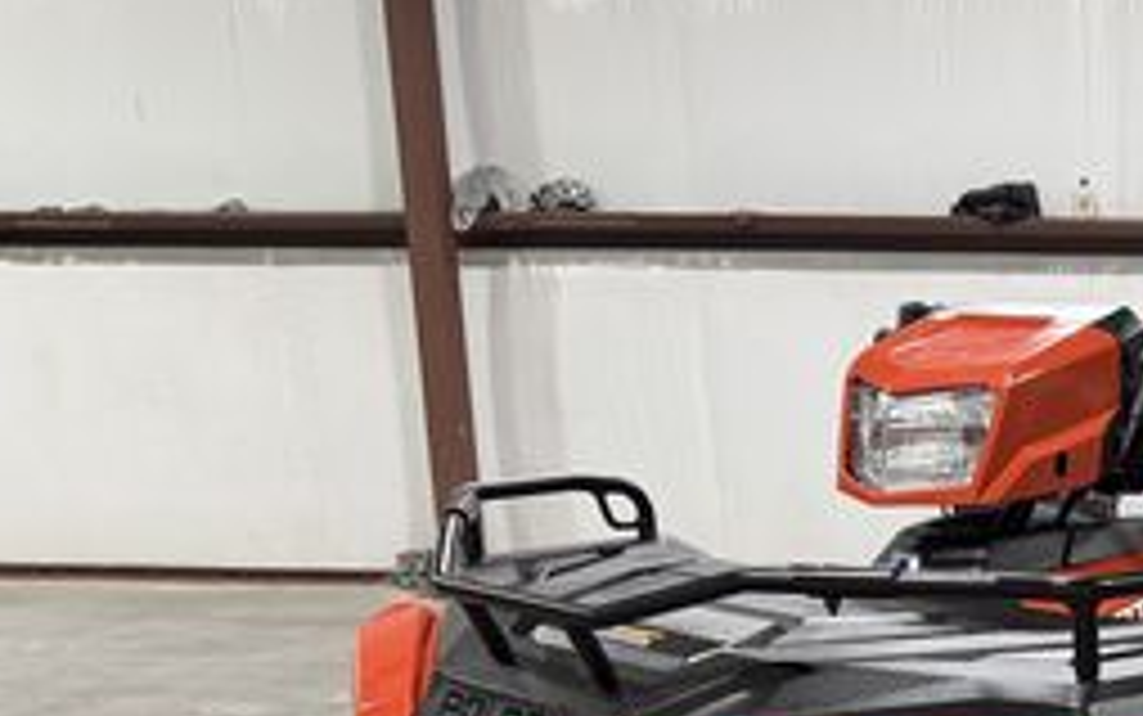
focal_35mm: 64
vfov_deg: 18.9
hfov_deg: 29.2
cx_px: 1220
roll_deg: -0.1
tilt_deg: -17.0
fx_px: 1995
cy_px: 914
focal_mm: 6.76
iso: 250
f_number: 1.78
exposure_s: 1/60
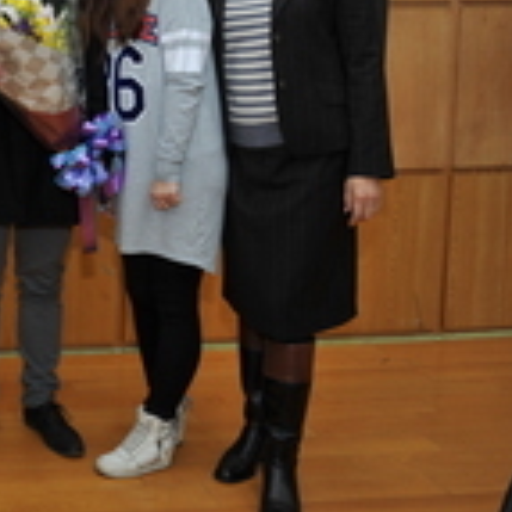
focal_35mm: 57
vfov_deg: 29.4
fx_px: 954
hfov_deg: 25.3
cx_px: -179
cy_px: 104
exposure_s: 1/60
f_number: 6.3
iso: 500
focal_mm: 24
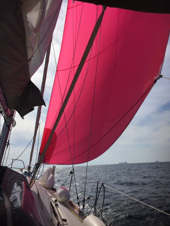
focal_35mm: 29
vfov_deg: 61.7
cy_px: 113
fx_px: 190
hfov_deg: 48.2
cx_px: 85
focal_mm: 4.15
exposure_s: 1/5650
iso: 32
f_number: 2.2
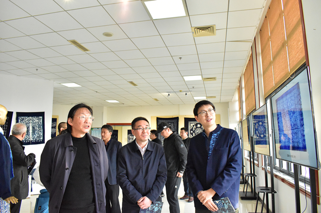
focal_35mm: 27
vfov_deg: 47.9
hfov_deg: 67.4
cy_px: 106
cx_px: 160
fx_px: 241
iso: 4000
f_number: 6.3
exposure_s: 1/160
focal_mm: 18
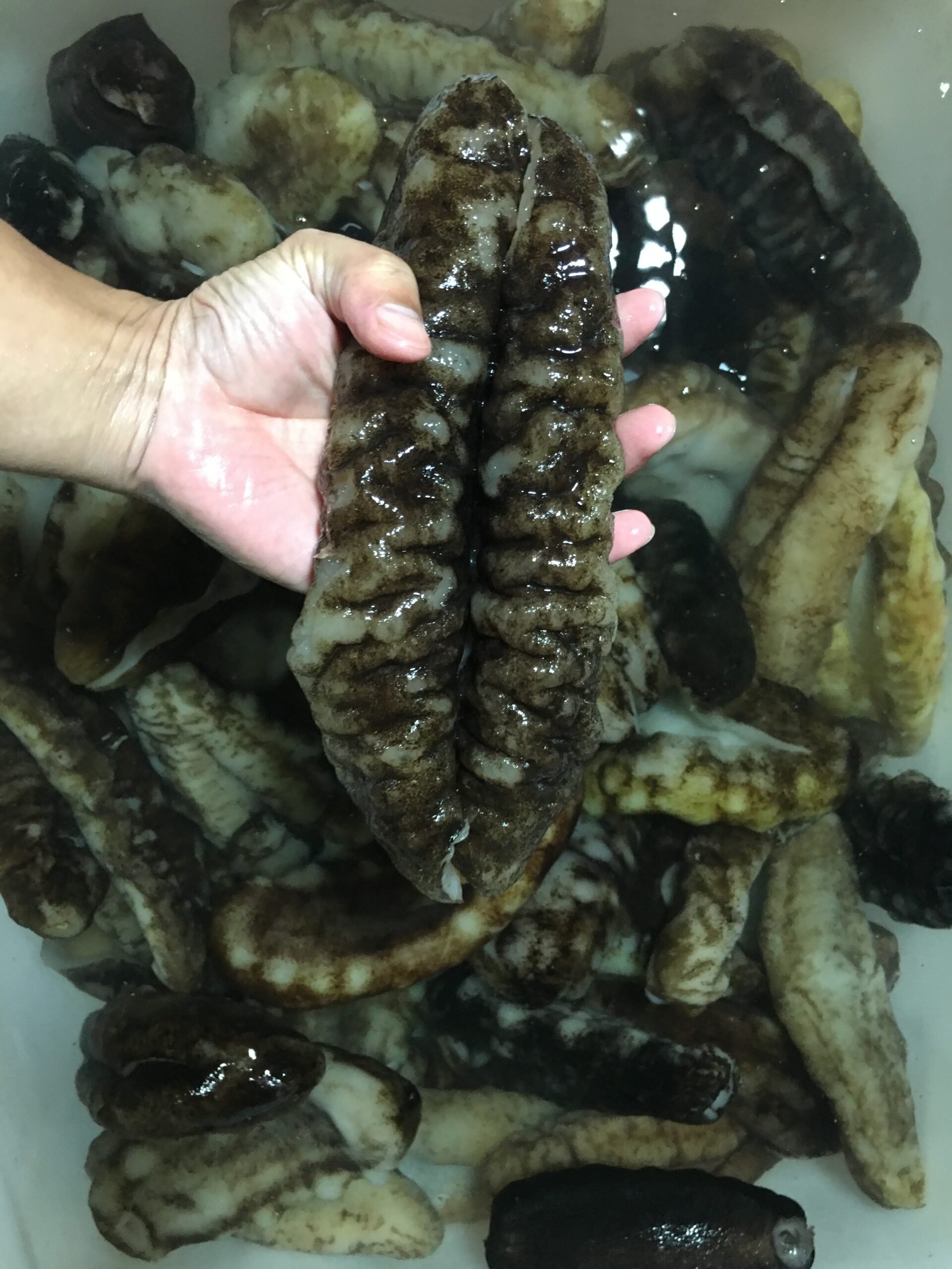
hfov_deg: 48.2
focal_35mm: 29
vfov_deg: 61.7
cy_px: 634
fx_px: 1063
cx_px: 476
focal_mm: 4.15
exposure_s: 1/10
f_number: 2.2
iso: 100
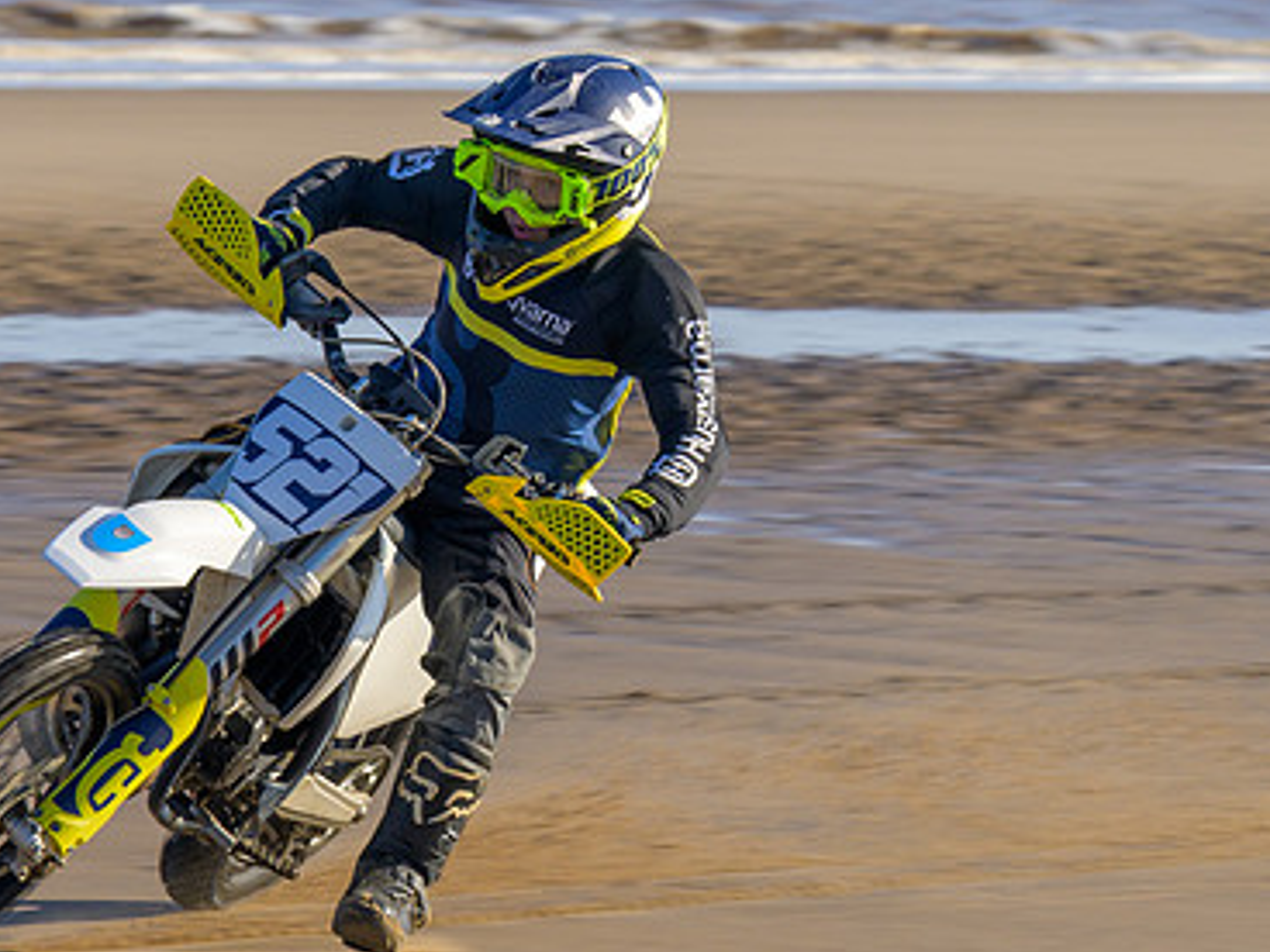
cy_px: 609
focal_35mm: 373
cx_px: 144
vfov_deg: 4.0
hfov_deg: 5.3
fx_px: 13685
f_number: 8
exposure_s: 1/320
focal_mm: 125
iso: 125
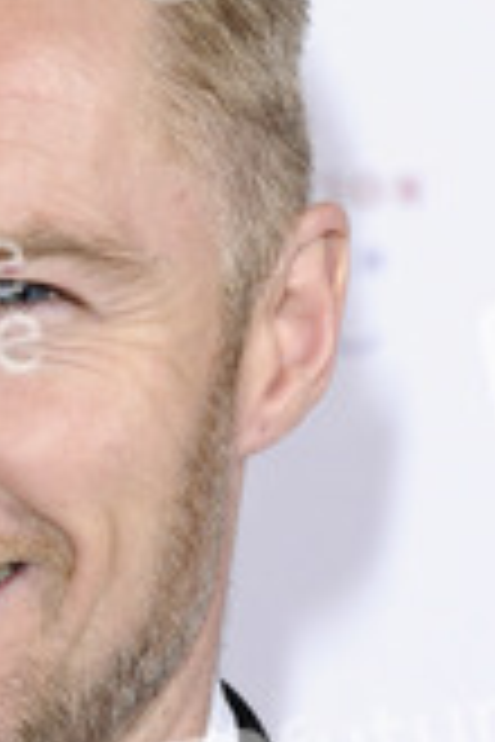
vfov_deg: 6.1
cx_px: -56
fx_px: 6909
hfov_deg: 4.1
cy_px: 571
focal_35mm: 335
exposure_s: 1/250
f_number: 5.6
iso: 320
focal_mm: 92
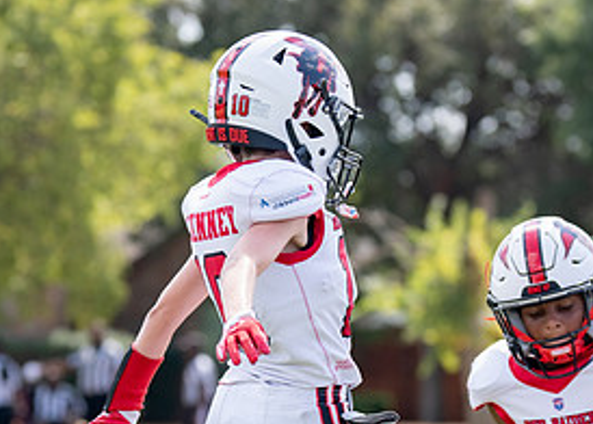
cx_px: 217
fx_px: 4954
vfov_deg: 4.9
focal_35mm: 294
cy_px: 383
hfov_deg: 6.8
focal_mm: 96
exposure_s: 1/1250
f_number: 2.8
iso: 200
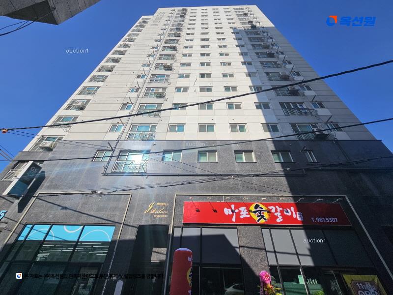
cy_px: 148
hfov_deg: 106.2
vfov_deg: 89.9
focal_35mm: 13
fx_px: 148
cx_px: 196
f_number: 2.2
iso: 50
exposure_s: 1/3455
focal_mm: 2.2
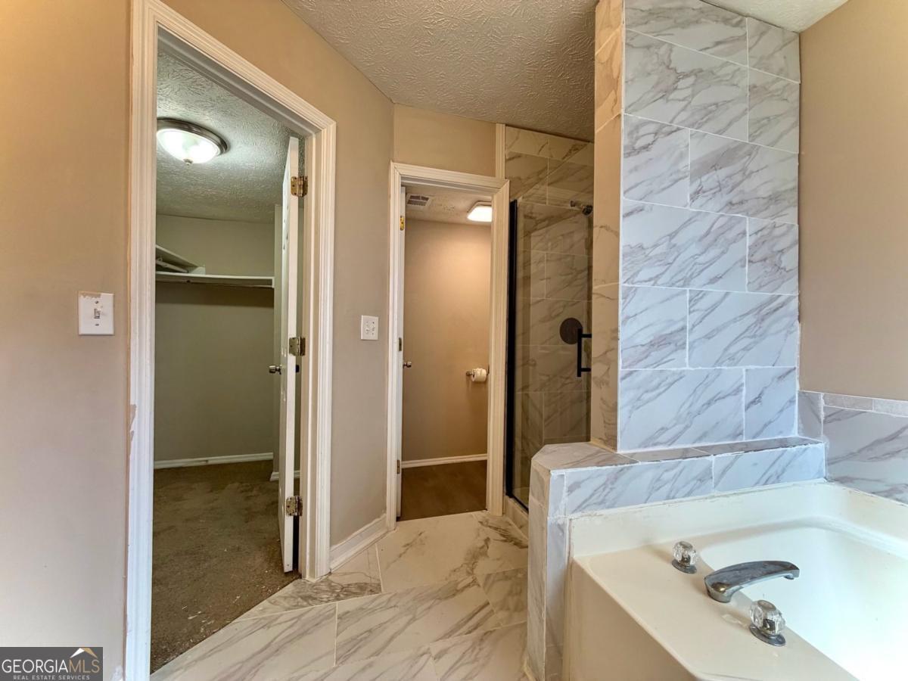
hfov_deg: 102.1
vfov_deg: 85.7
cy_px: 340
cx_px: 454
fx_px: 367
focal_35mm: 14
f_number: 2.2
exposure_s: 1/120
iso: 125
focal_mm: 2.22
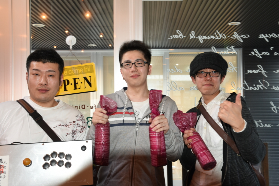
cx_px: 140
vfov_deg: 31.9
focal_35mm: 42
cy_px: 93
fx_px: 326
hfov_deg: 46.4
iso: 400
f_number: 5
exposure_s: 1/13
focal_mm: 28
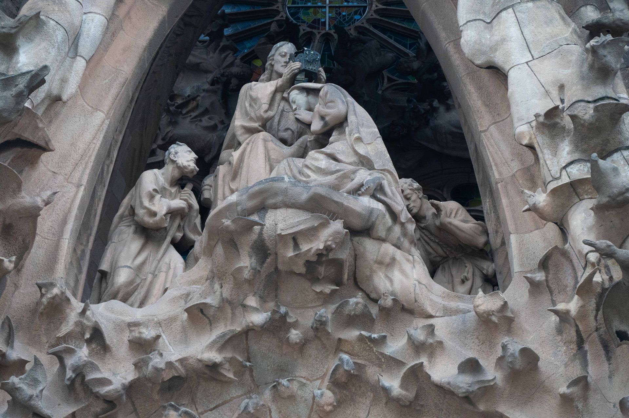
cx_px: 314
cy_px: 209
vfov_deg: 8.8
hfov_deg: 13.3
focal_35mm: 155
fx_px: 2706
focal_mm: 155
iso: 3200
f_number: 6.3
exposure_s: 1/640
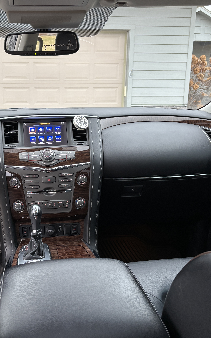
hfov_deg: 33.7
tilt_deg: -13.7
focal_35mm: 37
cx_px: 52
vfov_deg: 52.8
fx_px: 340
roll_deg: -0.3
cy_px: 169
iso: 125
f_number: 1.6
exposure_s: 1/75
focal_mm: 5.96
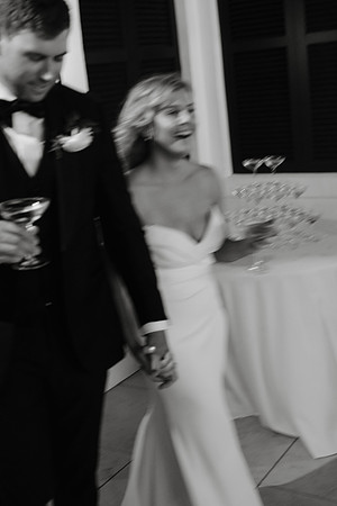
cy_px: 253
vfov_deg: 39.6
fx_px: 702
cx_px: 168
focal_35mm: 50
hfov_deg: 27.0
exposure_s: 1/40
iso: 4000
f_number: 5
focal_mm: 50
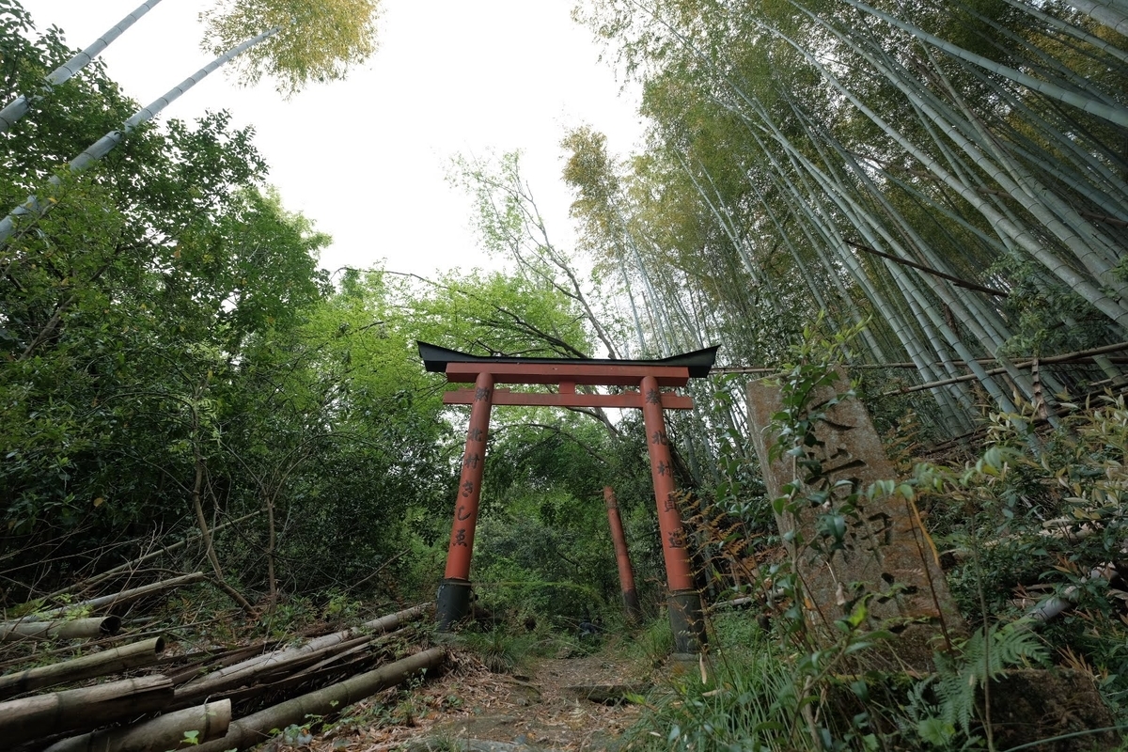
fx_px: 470
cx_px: 564
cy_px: 376
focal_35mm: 15
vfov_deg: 77.3
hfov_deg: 100.4
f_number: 4
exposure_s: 1/250
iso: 250
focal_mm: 10
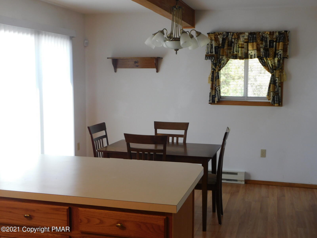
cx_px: 158
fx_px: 412
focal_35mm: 45
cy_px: 119
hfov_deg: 42.1
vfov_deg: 32.2
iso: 125
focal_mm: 8
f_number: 3.7
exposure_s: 1/30
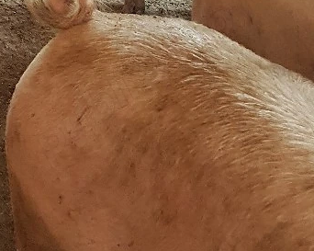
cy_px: -120
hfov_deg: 18.6
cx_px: -42
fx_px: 919
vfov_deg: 14.5
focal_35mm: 99
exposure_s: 1/25
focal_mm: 4.2
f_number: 1.7
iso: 250
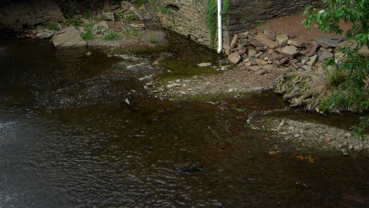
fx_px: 714
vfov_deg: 16.1
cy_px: -22
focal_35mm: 73
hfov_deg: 28.2
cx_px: 57
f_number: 8
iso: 80
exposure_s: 1/30
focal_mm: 7.9
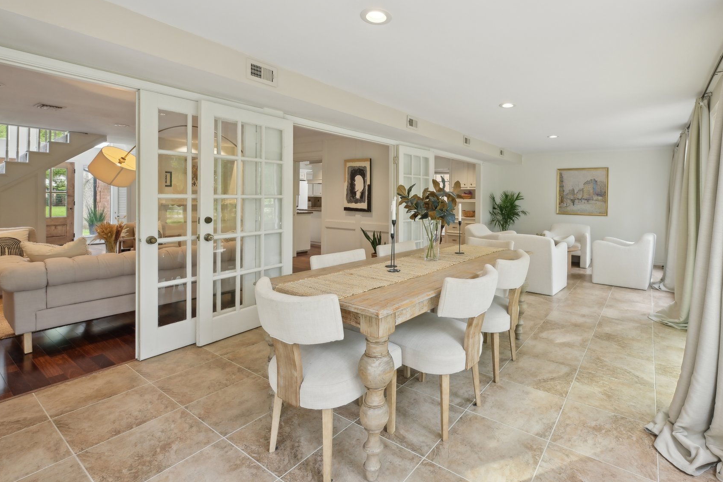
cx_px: 414
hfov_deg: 92.6
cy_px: 199
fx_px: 341
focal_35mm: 17
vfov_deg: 69.9
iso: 400
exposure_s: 1/40
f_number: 8
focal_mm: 14
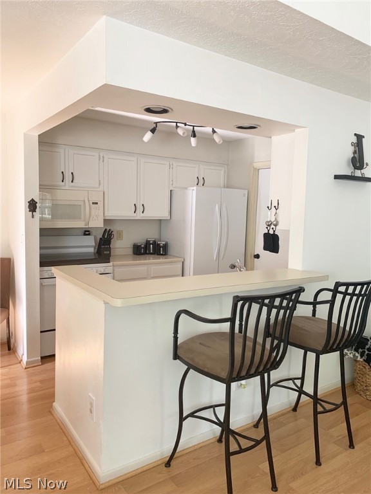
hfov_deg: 53.1
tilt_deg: -4.3
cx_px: 186
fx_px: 372
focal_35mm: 26
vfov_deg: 67.3
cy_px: 247
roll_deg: -1.6
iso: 80
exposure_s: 1/121
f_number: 1.8
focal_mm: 4.25
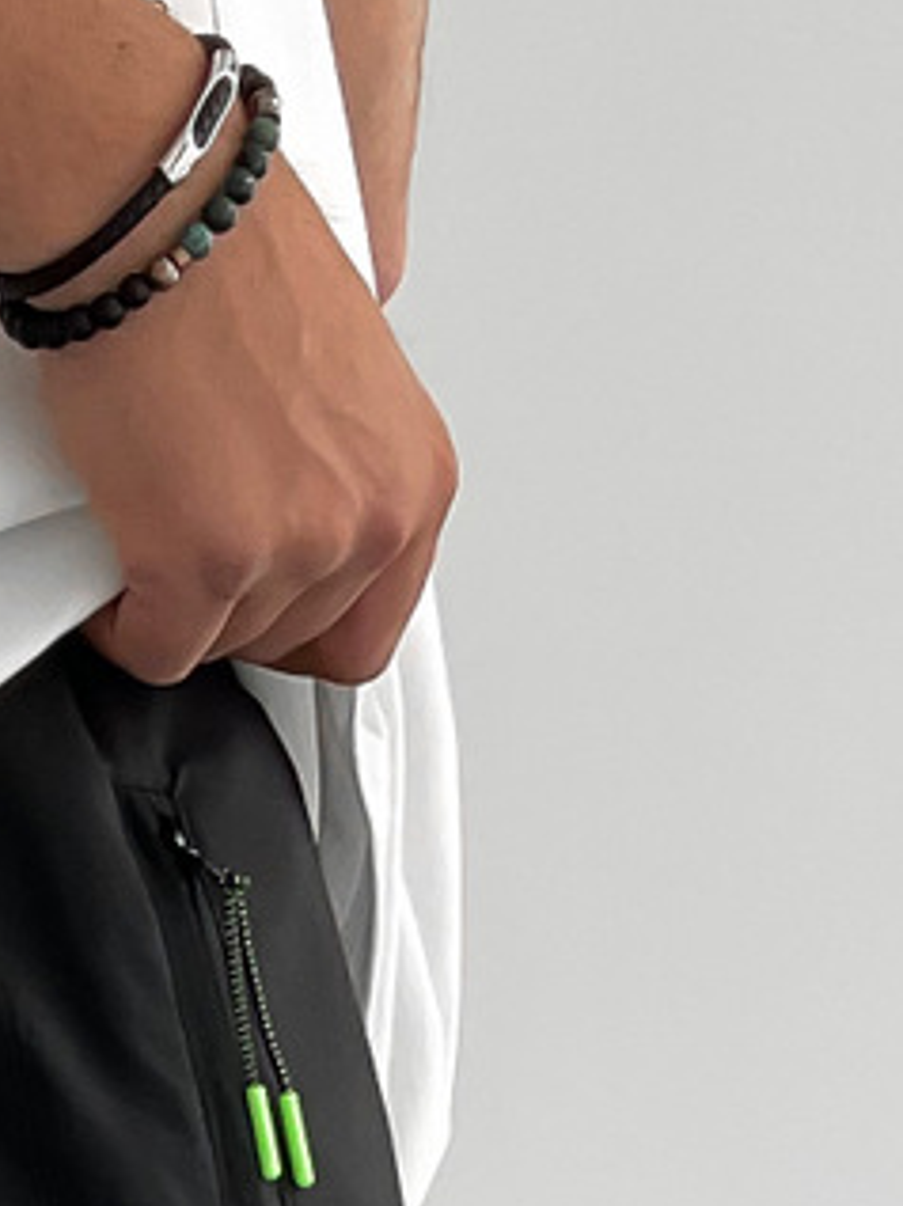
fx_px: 5085
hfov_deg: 9.9
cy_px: 2473
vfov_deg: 11.9
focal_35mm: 146
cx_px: -304
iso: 25
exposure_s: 1/120
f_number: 1.8
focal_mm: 3
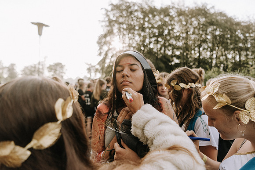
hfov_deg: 73.7
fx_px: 170
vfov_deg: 53.2
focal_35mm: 24
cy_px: 85
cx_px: 128
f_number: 2.8
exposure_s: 1/500
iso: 100
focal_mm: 24
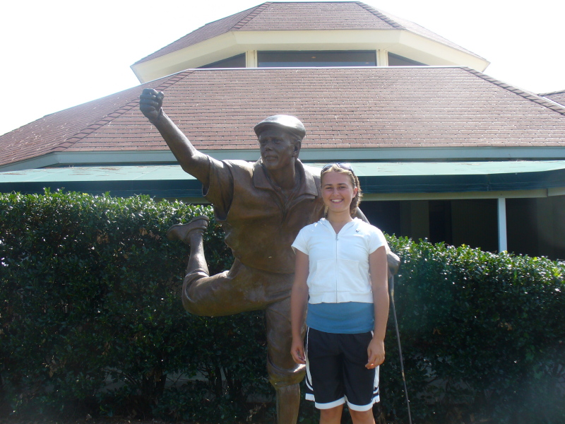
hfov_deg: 39.7
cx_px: 282
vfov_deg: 30.3
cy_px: 212
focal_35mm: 48
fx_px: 783
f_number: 6
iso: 80
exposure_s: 1/125
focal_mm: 7.9
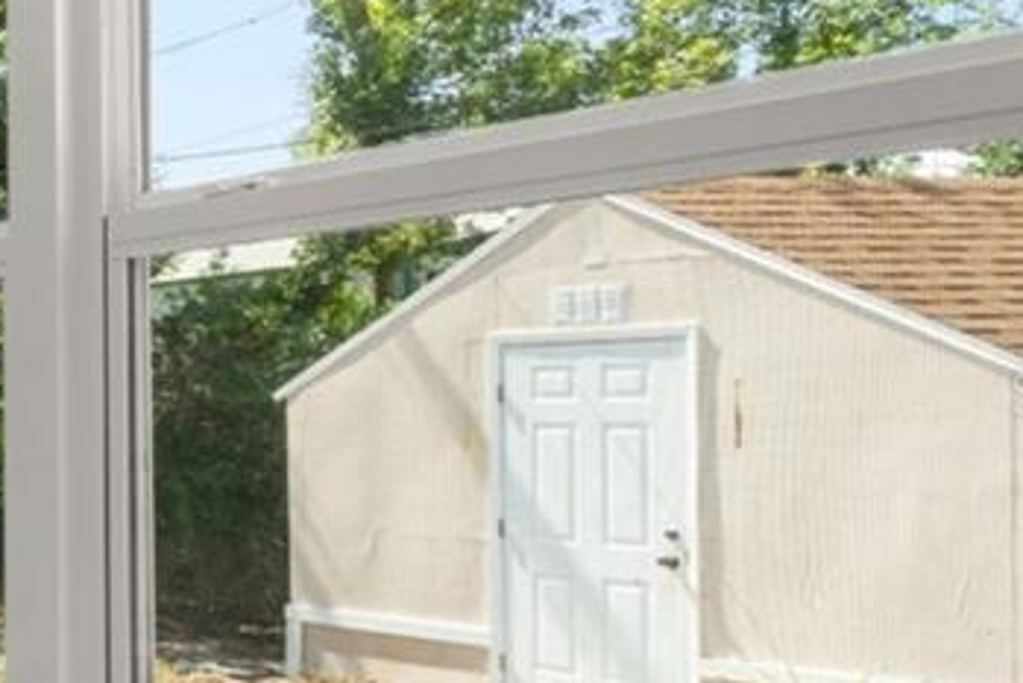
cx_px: -1073
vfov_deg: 24.6
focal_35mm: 55
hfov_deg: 18.8
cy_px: 393
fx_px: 1563
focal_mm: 12
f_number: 11
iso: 400
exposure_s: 1/20
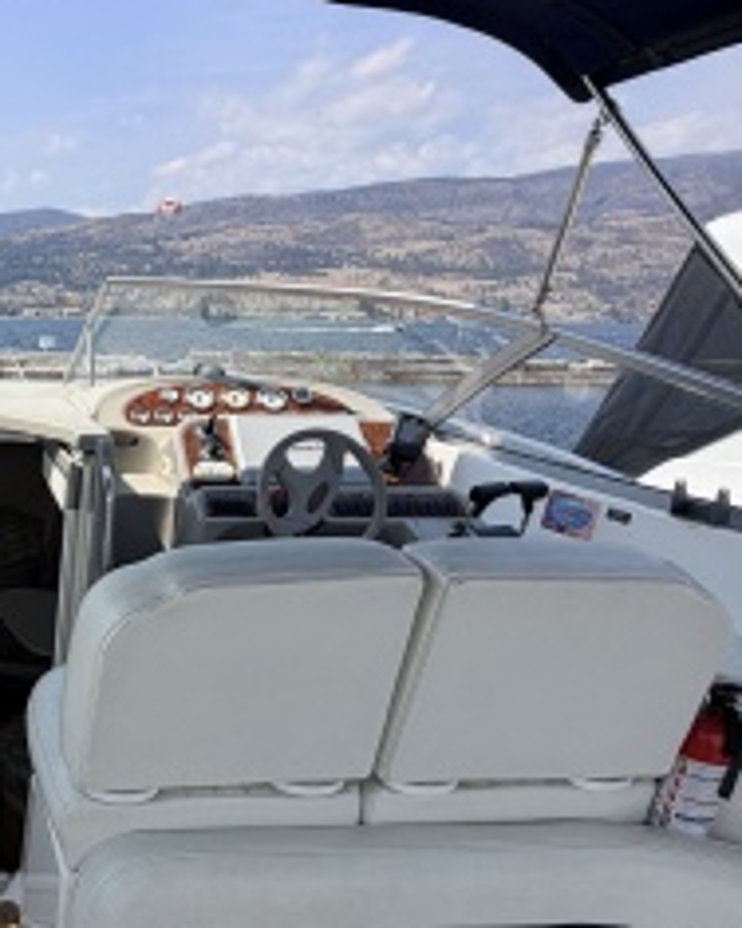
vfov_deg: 56.6
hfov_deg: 40.3
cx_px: -26
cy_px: 573
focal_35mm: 31
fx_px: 851
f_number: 2.2
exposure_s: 1/770
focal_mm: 2.22
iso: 20
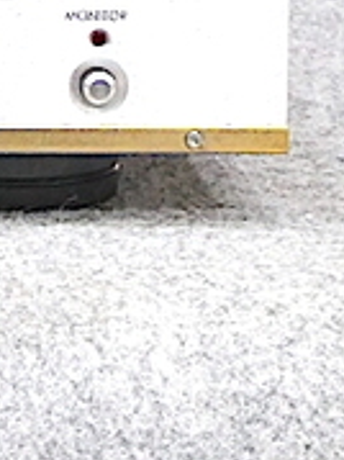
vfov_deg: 3.8
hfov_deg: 2.8
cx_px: -762
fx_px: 6965
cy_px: -139
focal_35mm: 525
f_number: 5
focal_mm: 17.5
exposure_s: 1/20
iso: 200
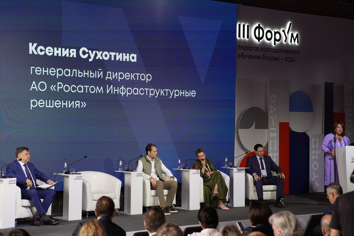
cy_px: 118
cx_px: 177
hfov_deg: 23.9
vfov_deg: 16.1
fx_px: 836
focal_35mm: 85
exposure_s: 1/200
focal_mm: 85
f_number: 2.8
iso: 320
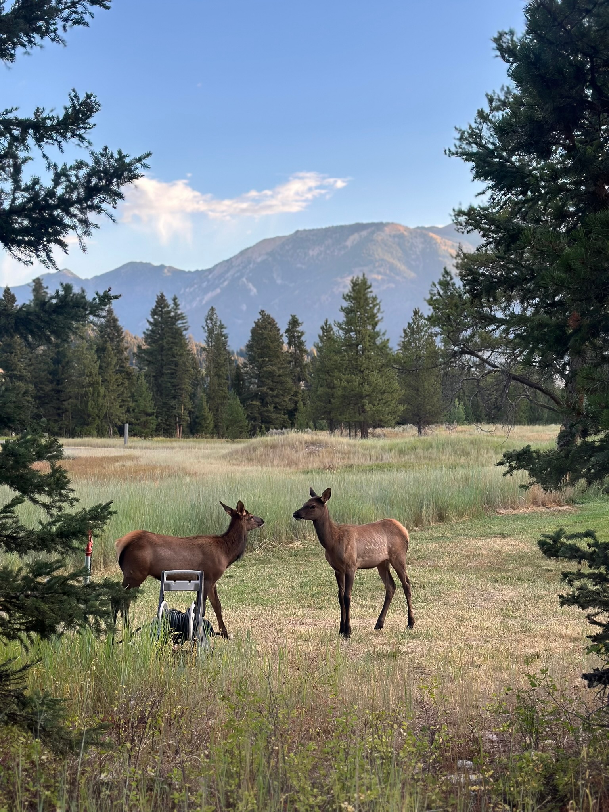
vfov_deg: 39.7
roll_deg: -0.2
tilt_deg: -0.2
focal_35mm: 48
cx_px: 304
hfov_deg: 30.3
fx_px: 1126
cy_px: 406
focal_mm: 6.86
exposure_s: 1/830
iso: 80
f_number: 1.78
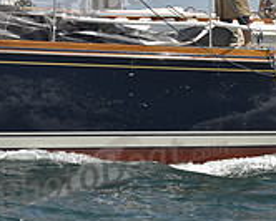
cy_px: 61
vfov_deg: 6.7
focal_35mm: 230
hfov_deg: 8.3
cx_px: 316
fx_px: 1880
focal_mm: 70
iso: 400
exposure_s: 1/800
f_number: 7.1
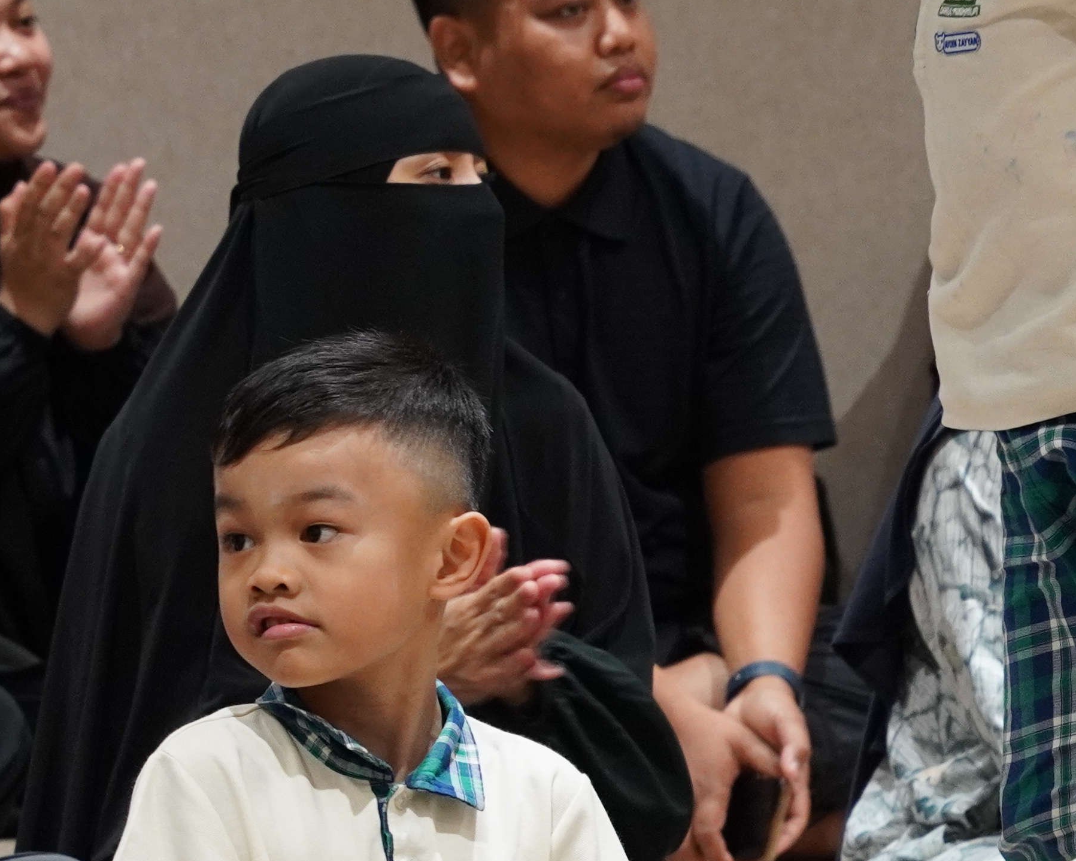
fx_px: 10478
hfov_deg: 5.8
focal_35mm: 329
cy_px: 788
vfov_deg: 4.7
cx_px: 1460
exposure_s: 1/160
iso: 1250
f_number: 4
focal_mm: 70
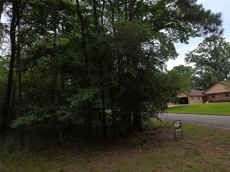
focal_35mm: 23
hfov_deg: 73.9
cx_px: 115
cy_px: 86
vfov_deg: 58.9
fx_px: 153
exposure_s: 1/593
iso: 12
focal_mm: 6.3
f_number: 1.7
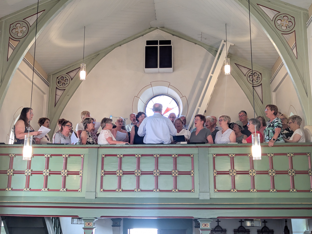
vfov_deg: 30.3
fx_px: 433
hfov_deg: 39.7
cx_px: 156
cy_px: 117
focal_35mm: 48
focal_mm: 6.81
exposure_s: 1/50
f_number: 1.85
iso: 208
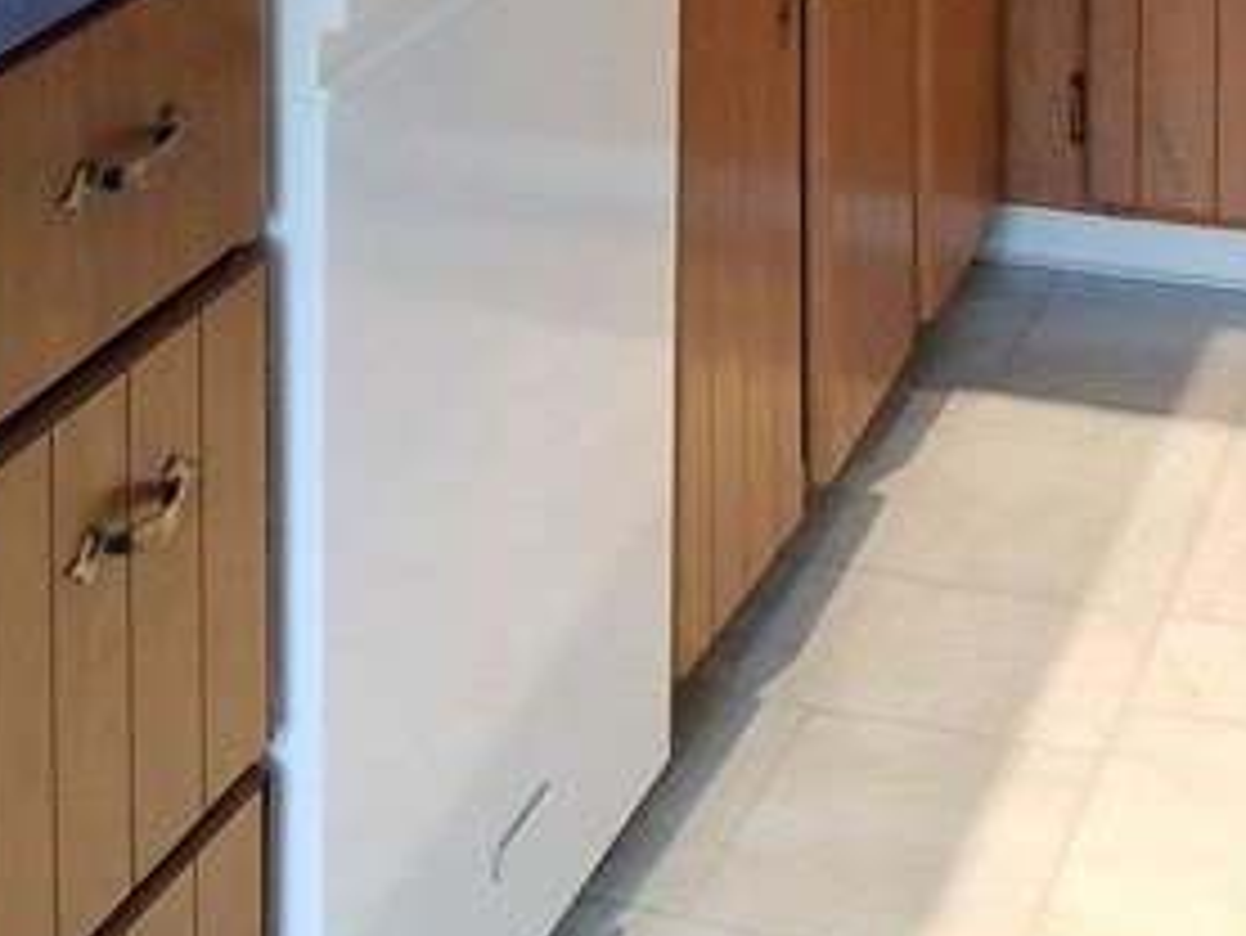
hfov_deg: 20.4
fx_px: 3457
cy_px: -742
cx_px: 652
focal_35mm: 96
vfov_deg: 13.8
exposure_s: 1/40
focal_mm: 4.25
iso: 160
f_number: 1.7
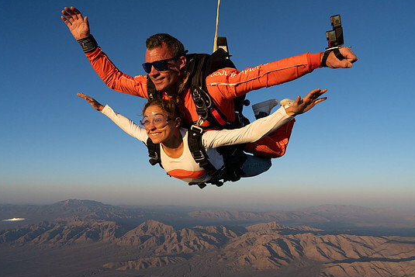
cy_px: 132
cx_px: 216
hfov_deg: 69.4
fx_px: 300
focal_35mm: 26
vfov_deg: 49.6
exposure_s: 1/2000
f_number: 8
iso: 1250
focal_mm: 24
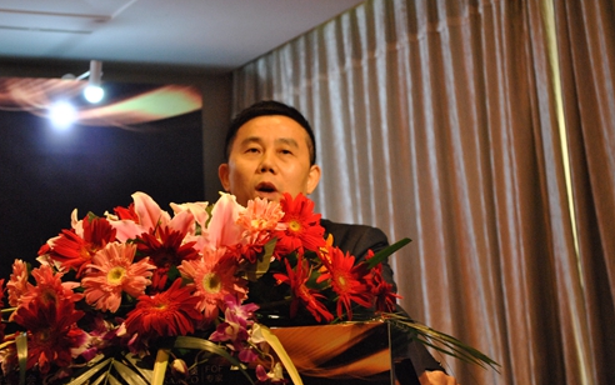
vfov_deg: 15.3
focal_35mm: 86
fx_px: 1434
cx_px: 304
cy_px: 196
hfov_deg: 24.2
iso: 1100
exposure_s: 1/30
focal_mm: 55
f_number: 5.6
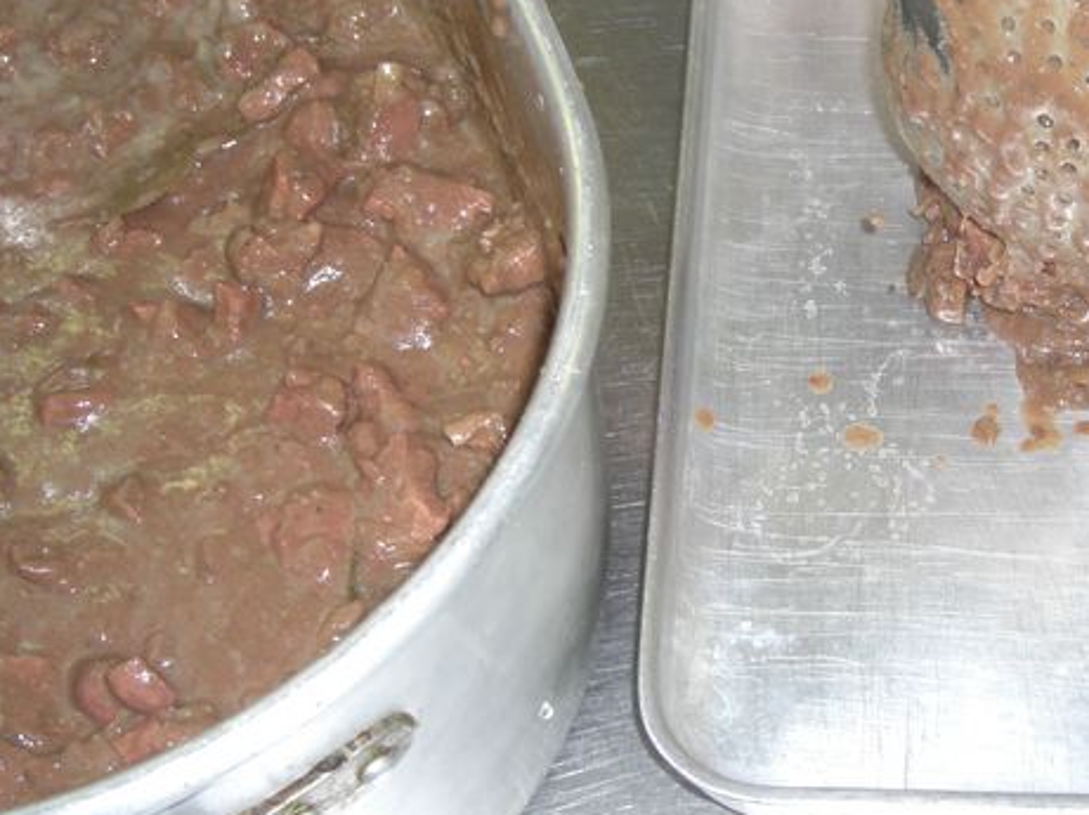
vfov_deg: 22.1
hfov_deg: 28.9
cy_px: 272
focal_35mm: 66
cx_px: 846
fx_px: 2075
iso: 100
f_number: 2.8
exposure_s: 1/60
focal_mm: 7.9
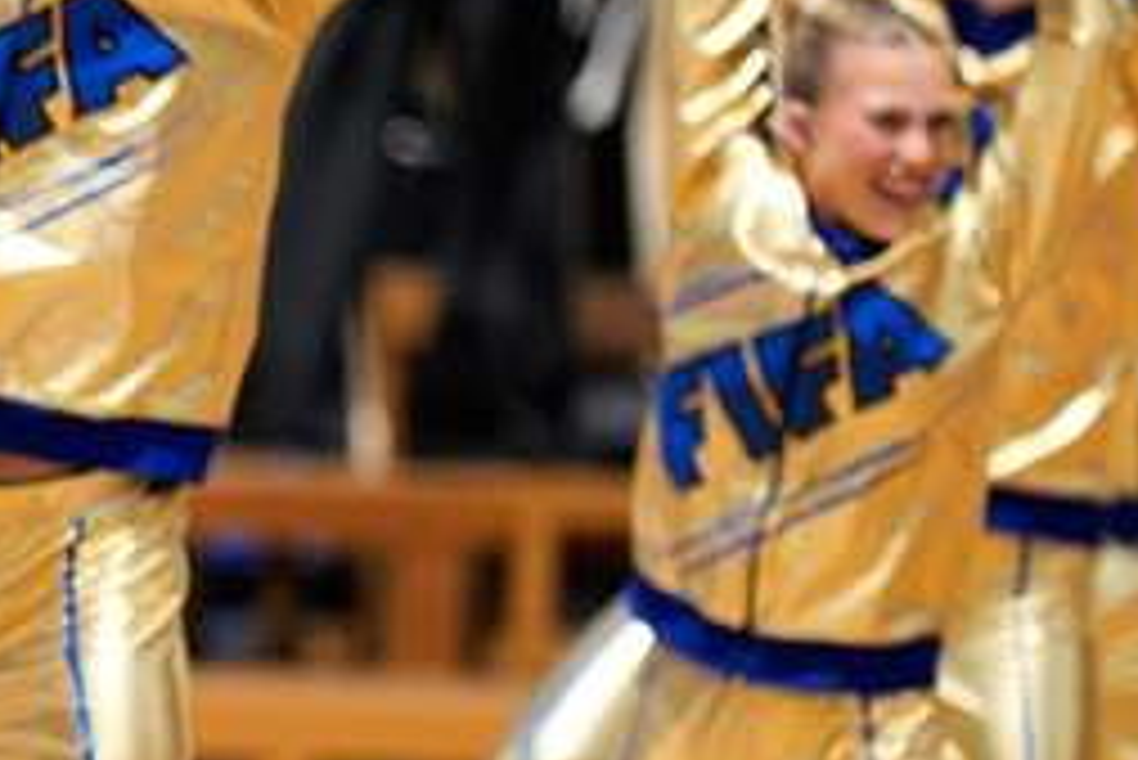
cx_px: -621
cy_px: 396
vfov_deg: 0.9
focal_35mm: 1618
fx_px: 51174
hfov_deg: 1.3
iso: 400
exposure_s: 1/8000
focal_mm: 400
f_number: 2.8
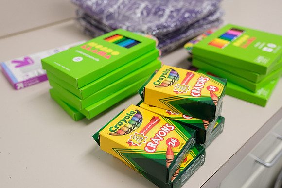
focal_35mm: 32
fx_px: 251
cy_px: 94
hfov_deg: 58.7
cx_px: 141
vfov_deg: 41.1
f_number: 2.8
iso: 800
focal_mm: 21.3
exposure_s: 1/160
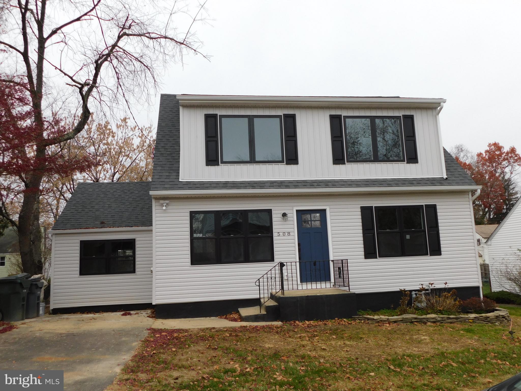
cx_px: 260
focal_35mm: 30
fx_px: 452
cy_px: 196
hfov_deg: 60.0
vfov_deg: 46.8
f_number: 3.2
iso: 125
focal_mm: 5.3
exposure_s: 1/400
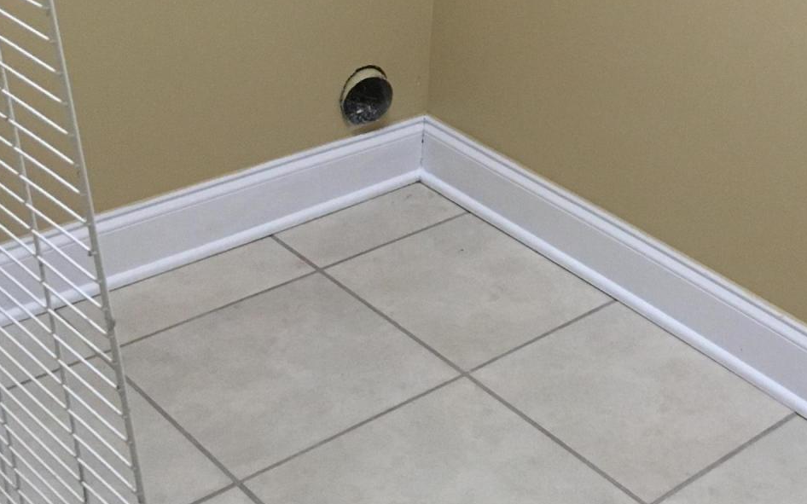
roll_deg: -4.4
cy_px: -165
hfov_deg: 30.8
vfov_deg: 18.5
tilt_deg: -11.3
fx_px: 1429
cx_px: 631
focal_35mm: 65
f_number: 2.2
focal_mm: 4.15
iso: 125
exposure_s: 1/30
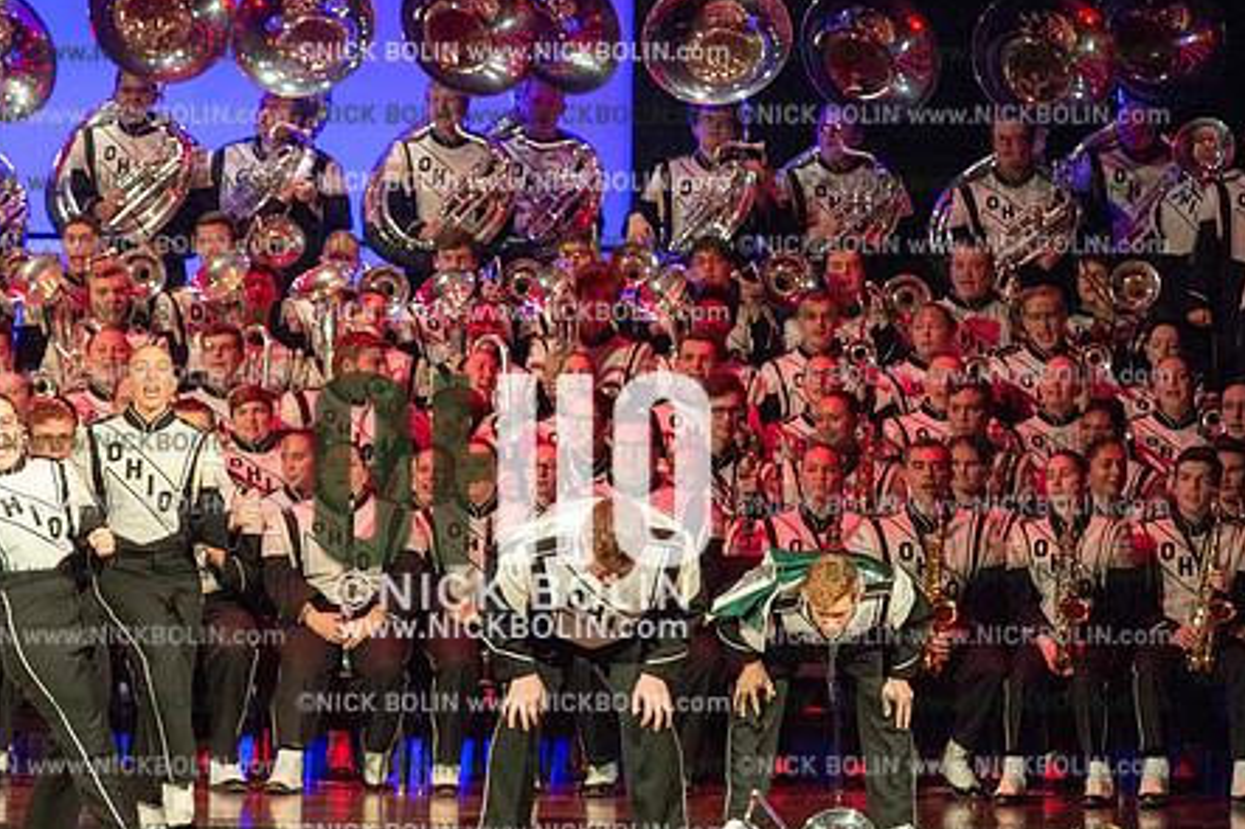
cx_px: 511
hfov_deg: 7.5
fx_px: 9506
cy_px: 506
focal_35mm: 275
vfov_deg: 5.0
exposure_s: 1/320
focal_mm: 210
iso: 8000
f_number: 5.6
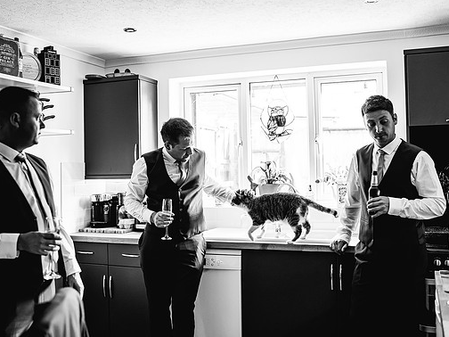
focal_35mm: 40
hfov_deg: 46.8
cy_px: 167
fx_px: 519
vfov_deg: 36.0
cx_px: 216
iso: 800
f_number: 2
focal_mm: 35
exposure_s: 1/200
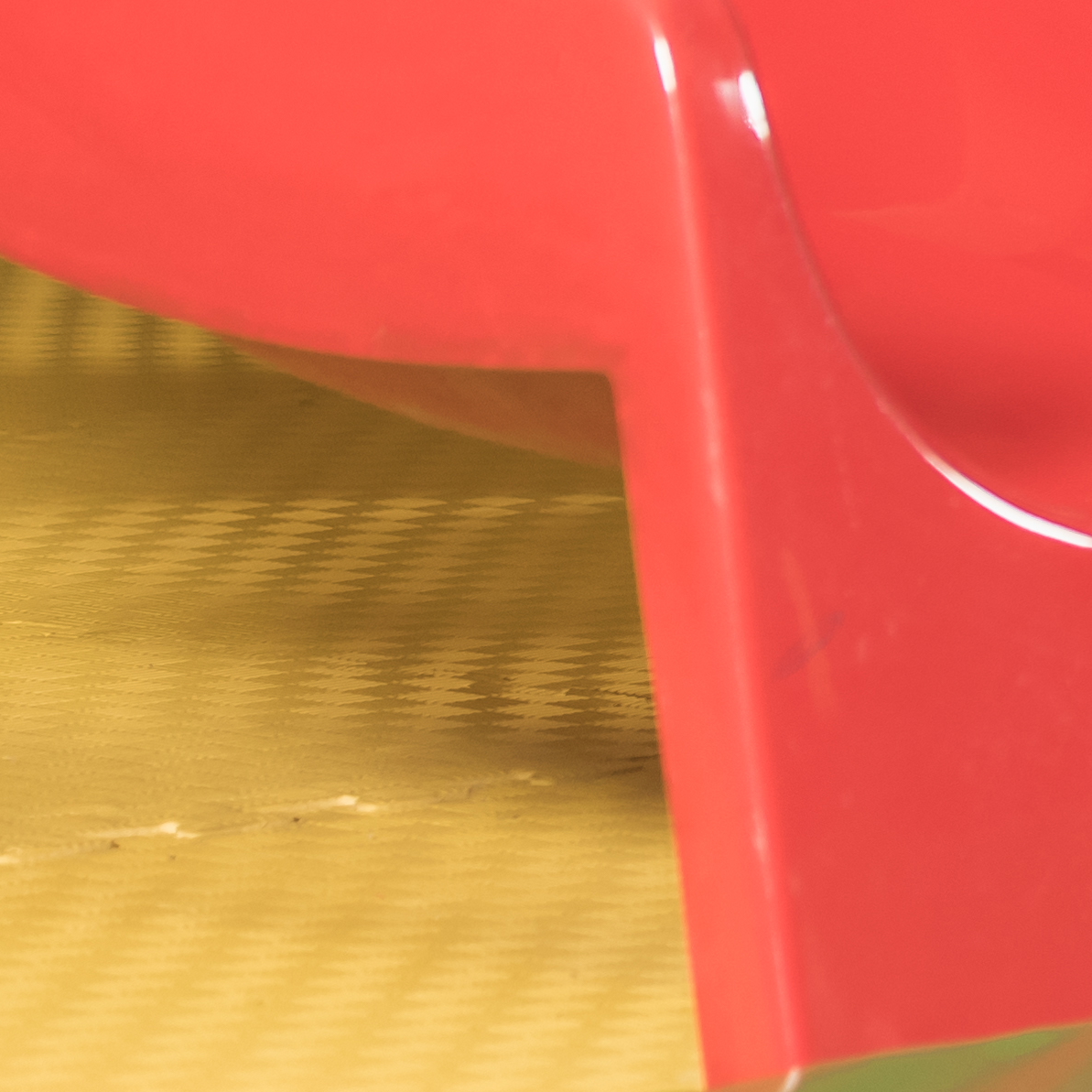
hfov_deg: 4.6
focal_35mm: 367
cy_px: -858
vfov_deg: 4.7
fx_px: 13098
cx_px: 3246
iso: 400
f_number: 3.5
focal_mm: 70
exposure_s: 1/800
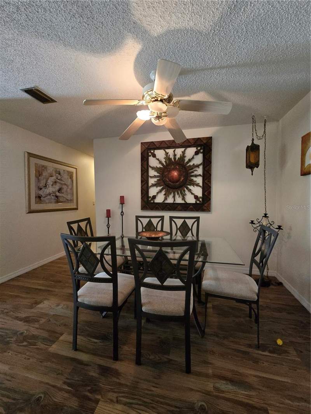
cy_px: 207
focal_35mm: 13
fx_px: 156
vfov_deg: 106.2
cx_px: 156
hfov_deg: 89.9
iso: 1250
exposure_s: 1/60
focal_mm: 2.2
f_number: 2.2
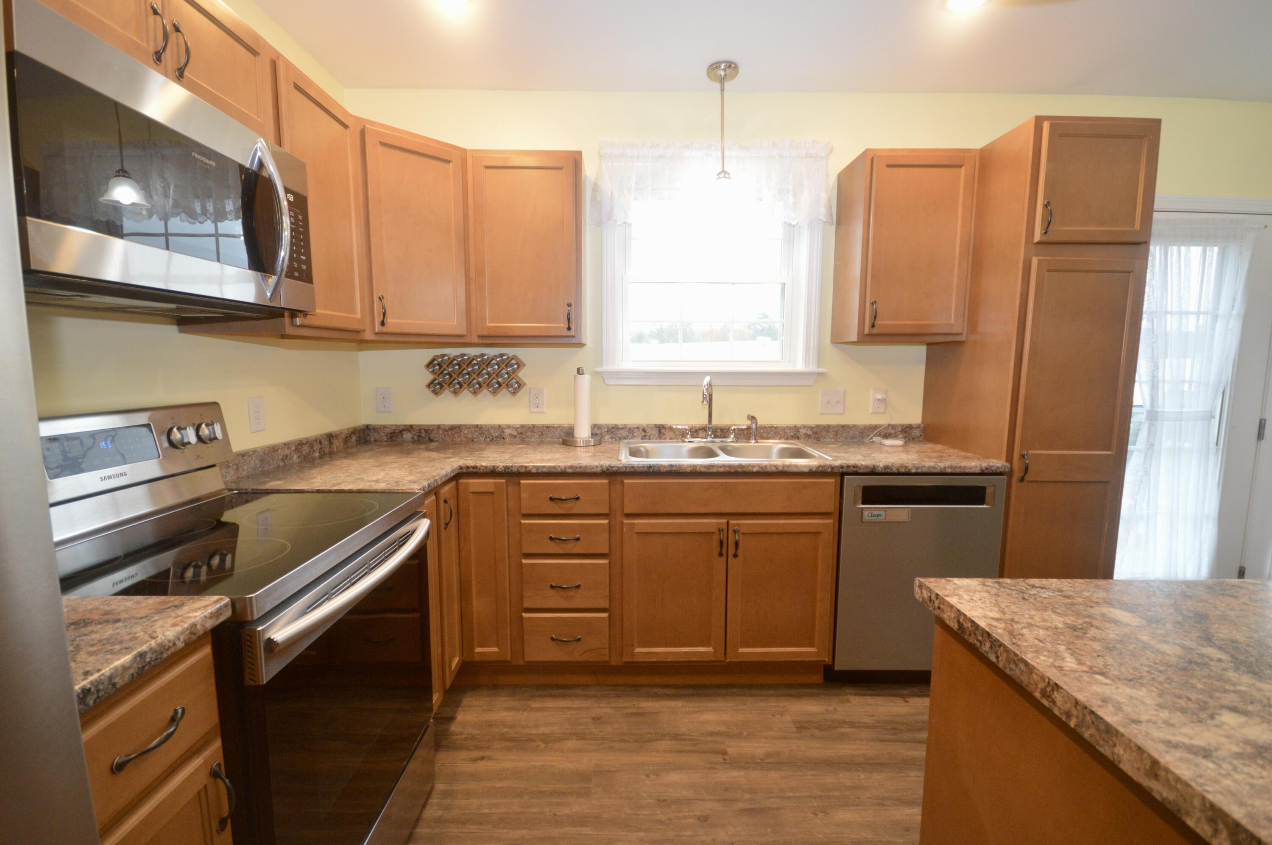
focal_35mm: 15
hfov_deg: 100.4
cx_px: 636
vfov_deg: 77.2
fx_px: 529
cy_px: 422
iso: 800
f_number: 4
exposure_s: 1/60
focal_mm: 10
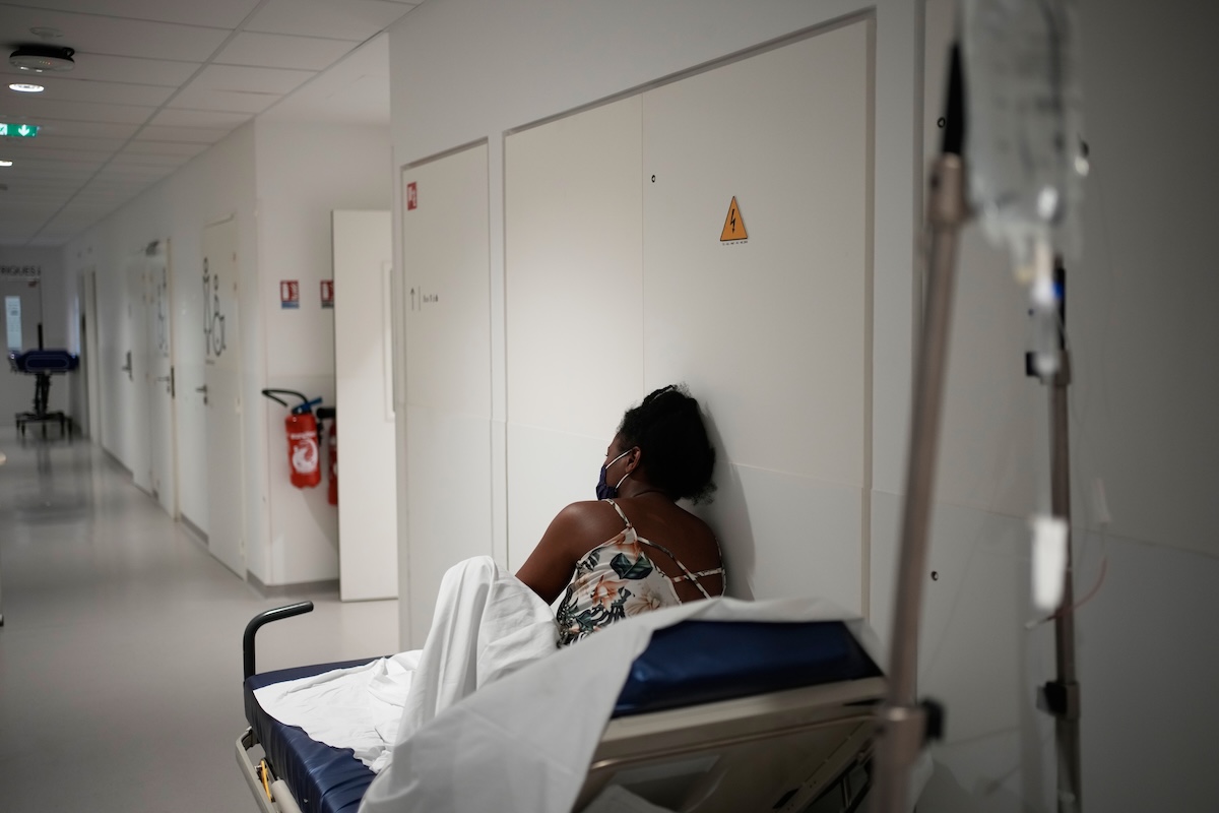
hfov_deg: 54.4
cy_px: 406
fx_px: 1185
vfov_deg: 37.9
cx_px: 610
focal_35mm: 35
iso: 1000
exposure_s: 1/250
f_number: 1.8
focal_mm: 35
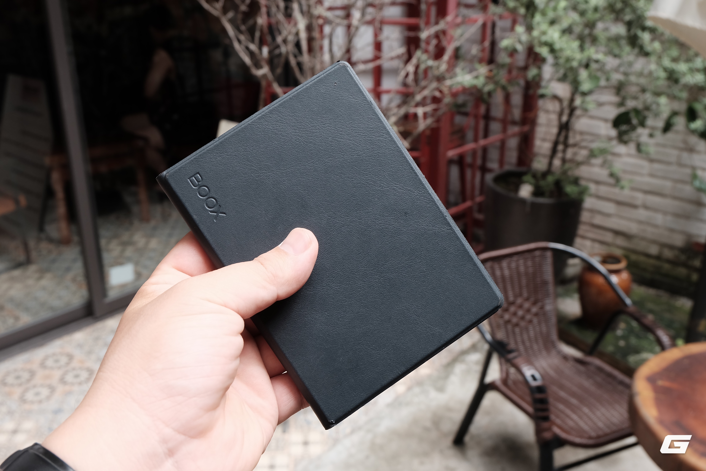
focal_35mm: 35
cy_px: 236
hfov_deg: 54.4
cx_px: 353
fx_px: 686
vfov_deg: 37.9
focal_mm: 23.2
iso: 400
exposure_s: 1/100
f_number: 6.4
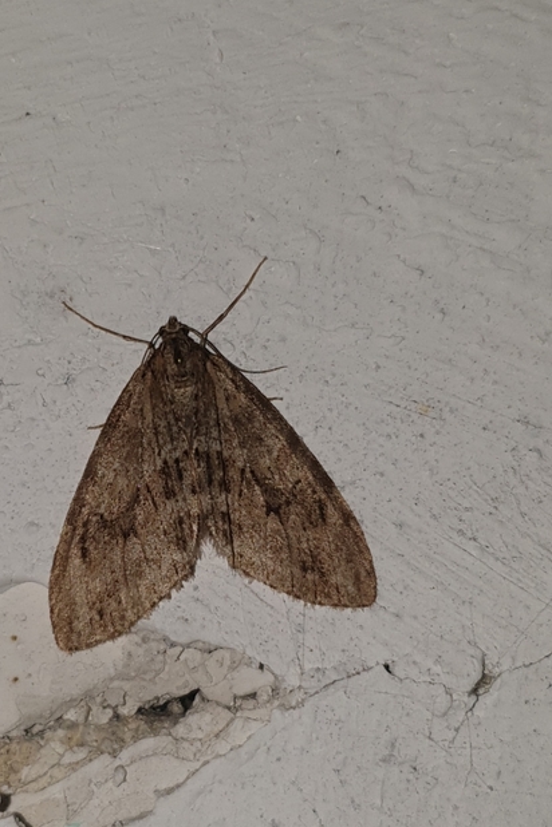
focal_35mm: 28
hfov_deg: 46.3
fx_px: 644
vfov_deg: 65.5
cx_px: 249
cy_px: 401
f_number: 1.5
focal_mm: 4.3
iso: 50
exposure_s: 1/3891
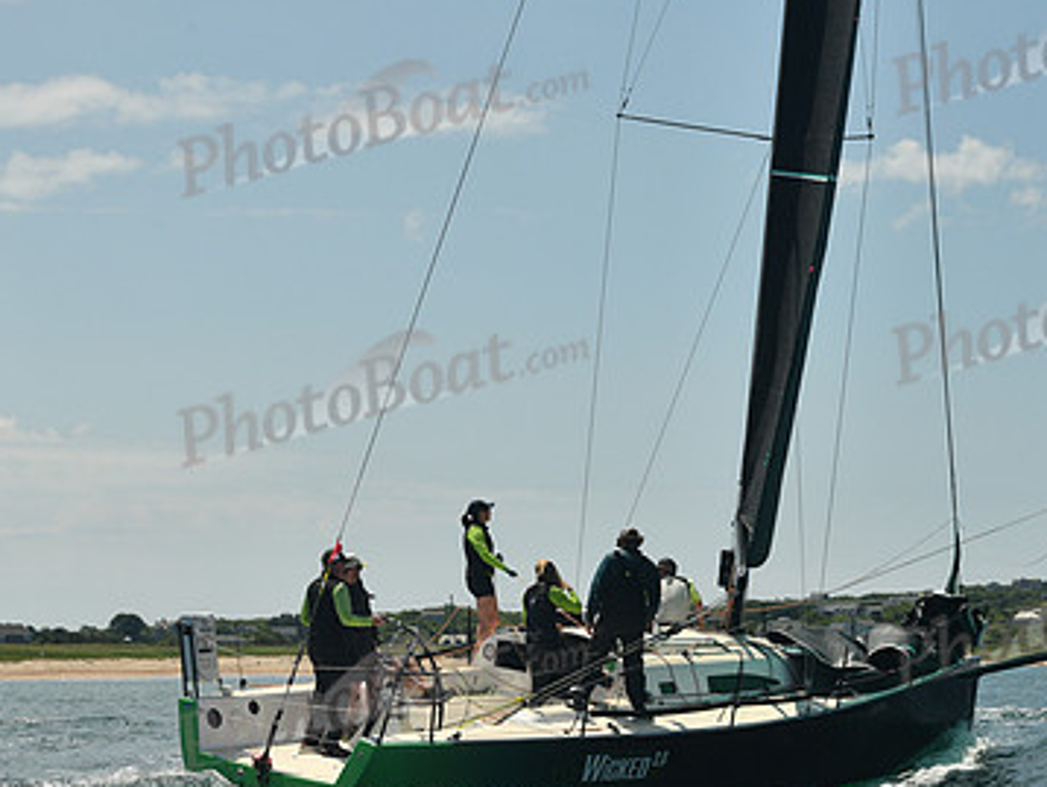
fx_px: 3299
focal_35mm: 109
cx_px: 743
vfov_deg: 13.6
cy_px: 502
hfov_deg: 18.0
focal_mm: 70
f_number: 9
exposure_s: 1/640
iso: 320
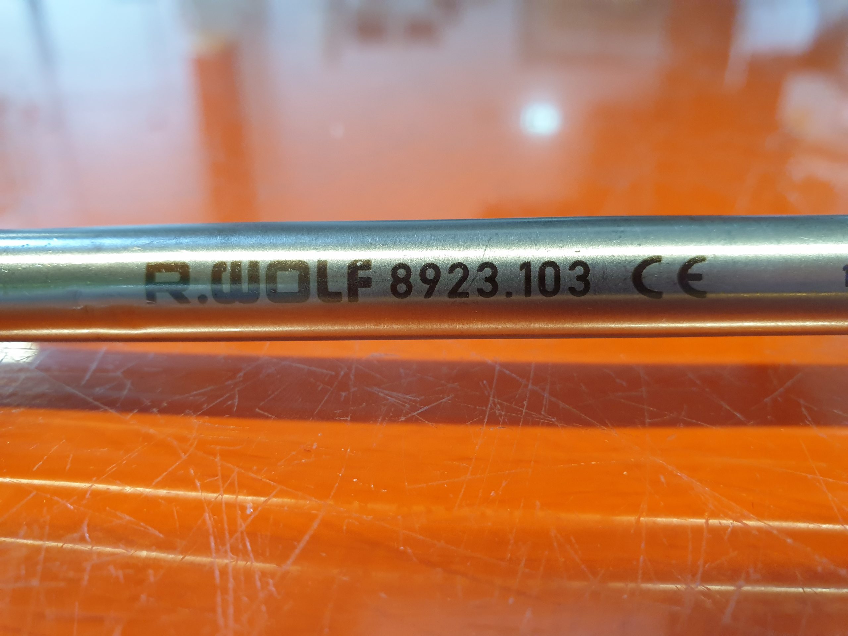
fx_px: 637
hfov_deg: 67.3
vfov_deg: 53.1
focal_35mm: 26
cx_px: 424
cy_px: 318
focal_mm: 4.3
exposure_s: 1/50
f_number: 2.4
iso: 320
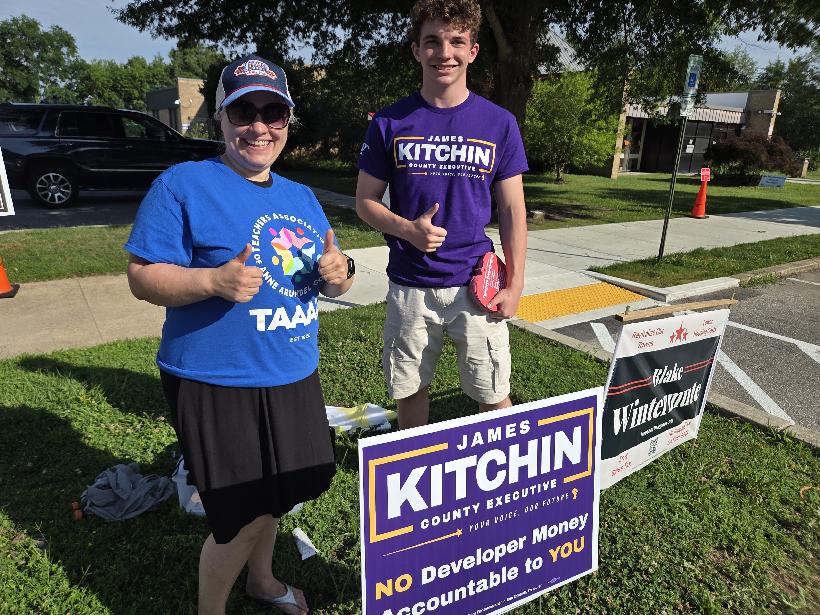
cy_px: 308
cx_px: 410
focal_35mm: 23
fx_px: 545
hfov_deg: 73.9
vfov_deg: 58.9
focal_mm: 5.4
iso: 80
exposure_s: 1/5399
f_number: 1.8
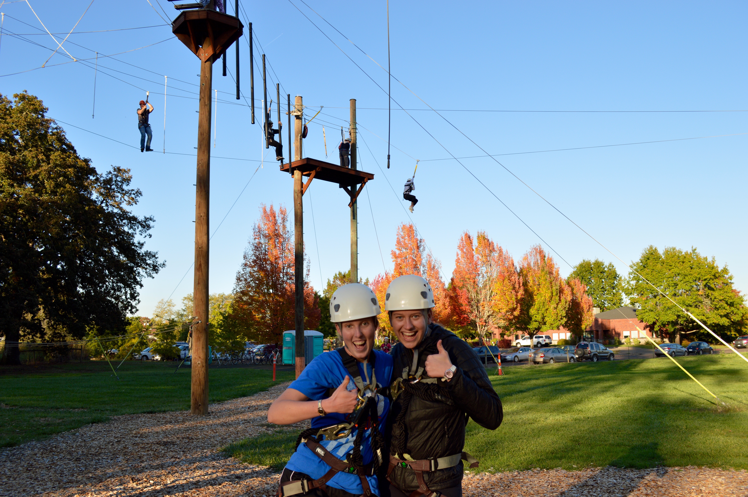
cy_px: 248
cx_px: 374
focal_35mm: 33
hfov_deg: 57.3
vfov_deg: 39.9
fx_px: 685
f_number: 7.1
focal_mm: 22
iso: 100
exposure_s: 1/200
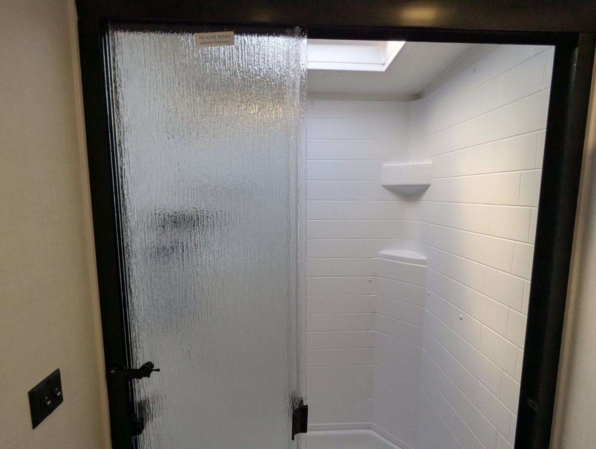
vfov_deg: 78.2
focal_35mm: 16
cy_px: 224
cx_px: 298
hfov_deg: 94.4
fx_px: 276
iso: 231
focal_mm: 2.35
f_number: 2.2
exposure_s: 1/503
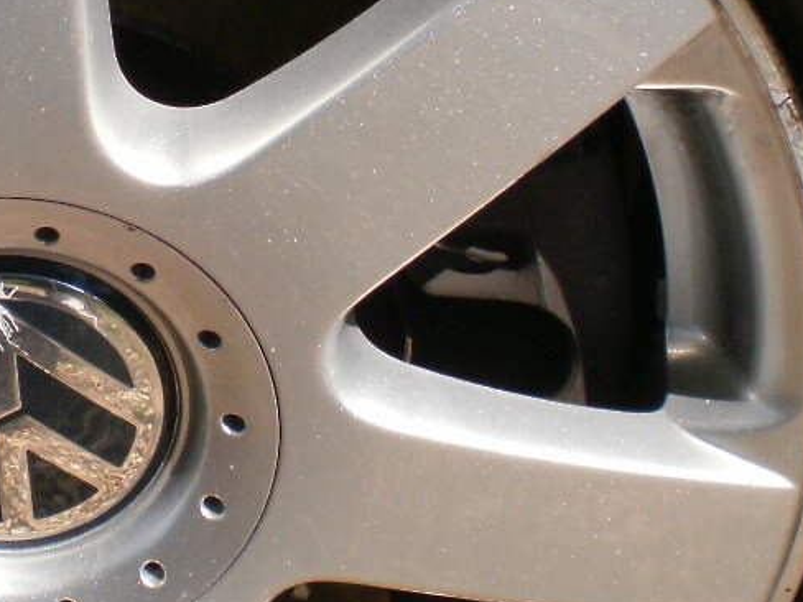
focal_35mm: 118
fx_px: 2737
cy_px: 229
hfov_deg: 16.5
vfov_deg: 12.5
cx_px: 110
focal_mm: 6.3
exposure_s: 1/500
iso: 100
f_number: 4.6
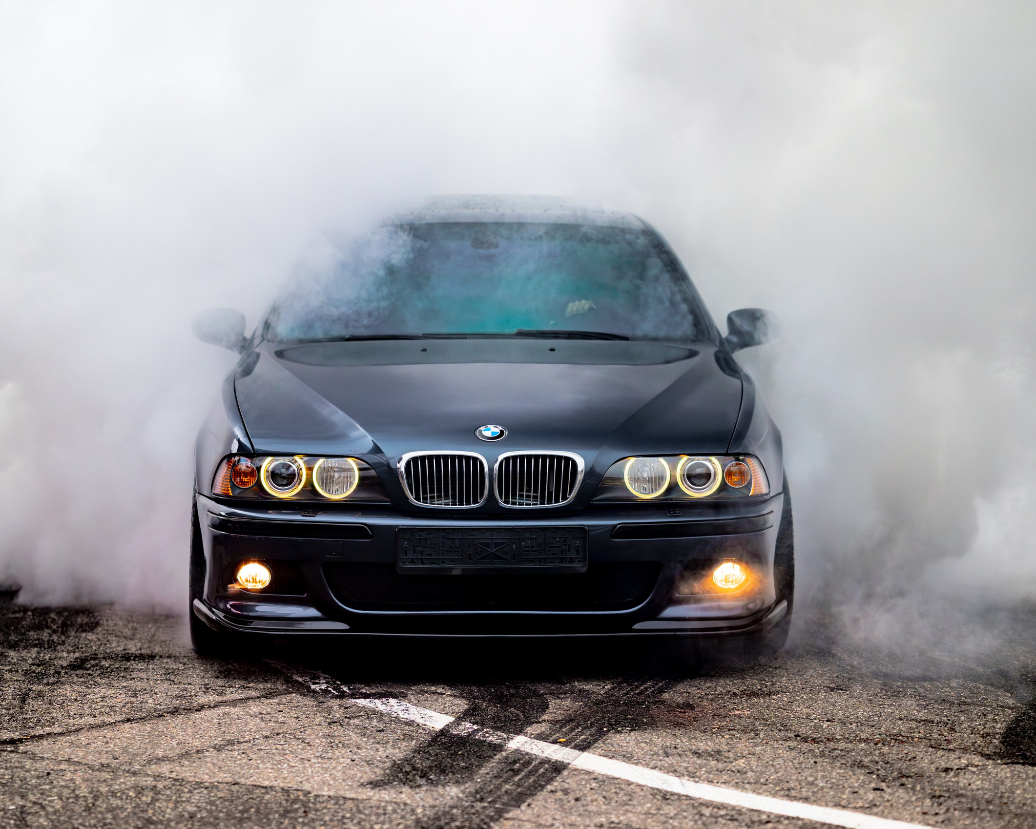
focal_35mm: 101
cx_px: 467
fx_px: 3097
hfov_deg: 19.0
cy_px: 394
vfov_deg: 15.2
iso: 800
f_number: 2.2
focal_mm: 85
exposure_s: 1/640
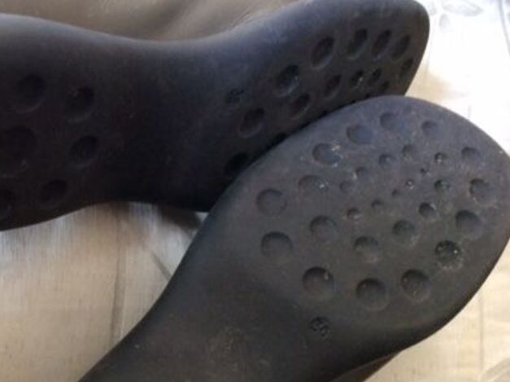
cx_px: 107
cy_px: 259
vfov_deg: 28.3
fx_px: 751
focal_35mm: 51
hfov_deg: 36.3
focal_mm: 3.3
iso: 125
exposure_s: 1/25
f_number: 2.4
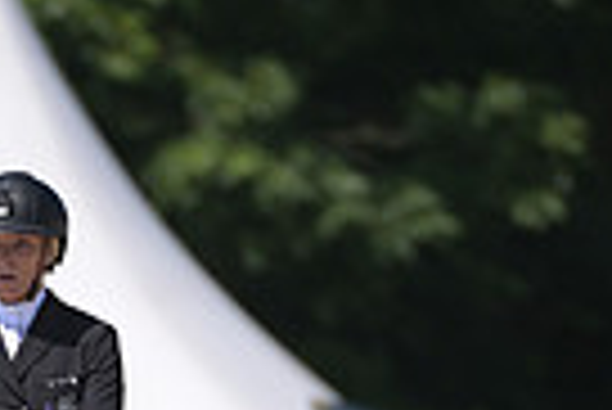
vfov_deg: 0.8
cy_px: 795
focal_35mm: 1708
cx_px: -148
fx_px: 29067
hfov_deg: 1.2
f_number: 5
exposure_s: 1/1250
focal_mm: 400
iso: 200
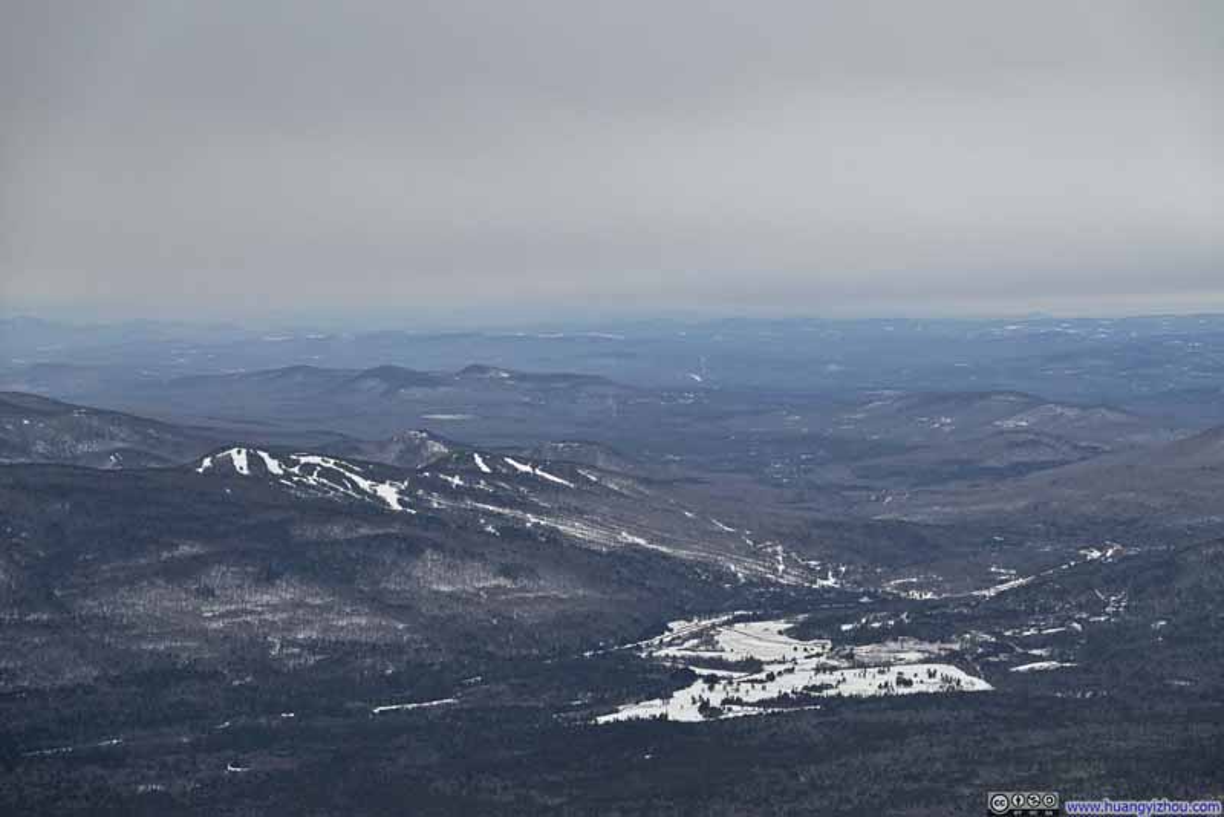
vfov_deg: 17.5
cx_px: 612
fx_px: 2653
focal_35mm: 78
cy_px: 408
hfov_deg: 26.0
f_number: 5.6
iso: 100
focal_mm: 78
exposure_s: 1/1000
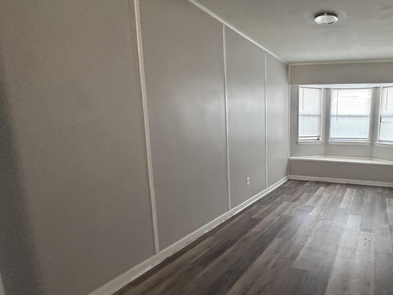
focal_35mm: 23
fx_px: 261
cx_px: 302
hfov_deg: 68.3
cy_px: 169
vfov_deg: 58.6
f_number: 2.2
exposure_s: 1/61
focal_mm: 2.22
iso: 320
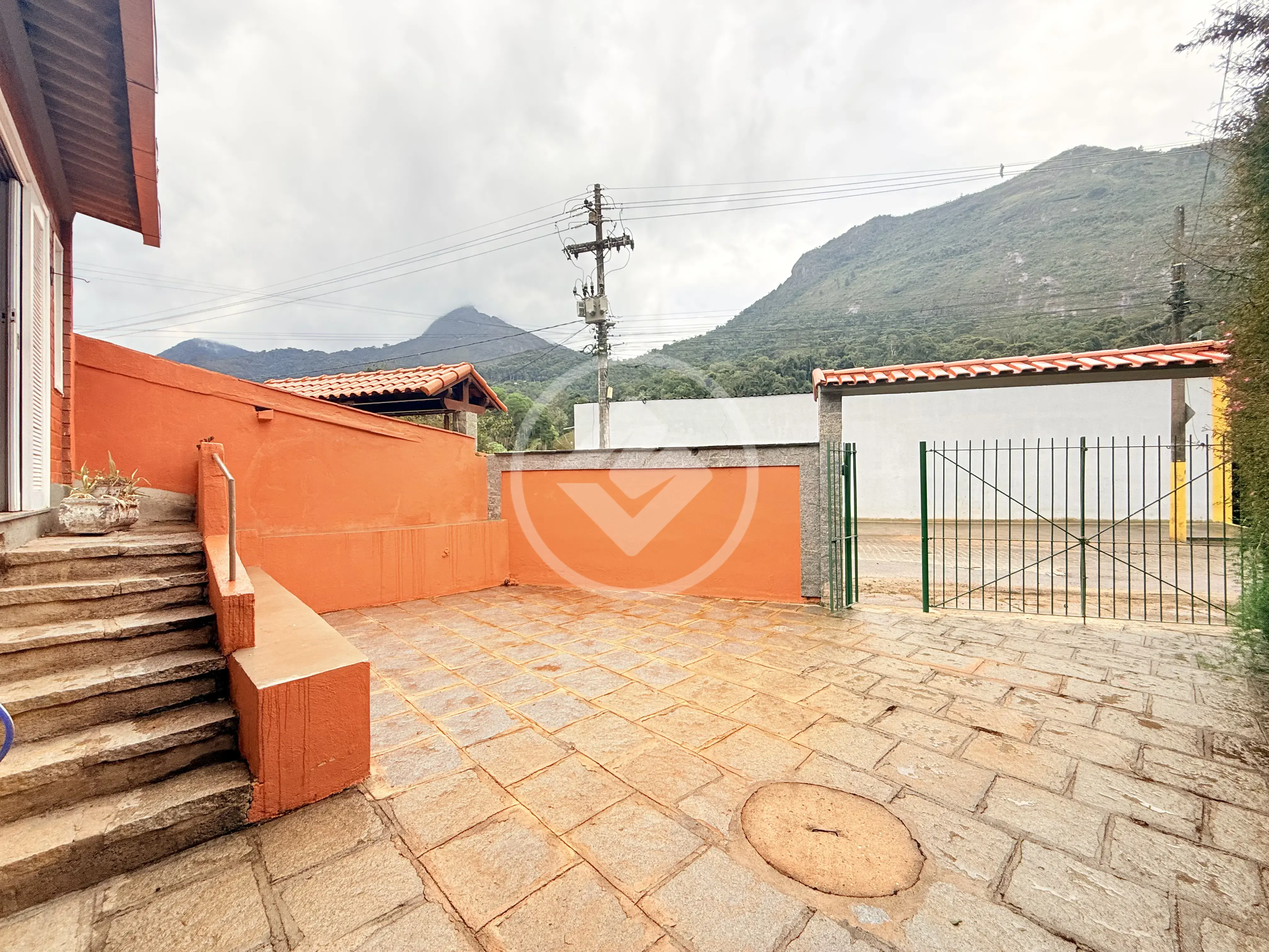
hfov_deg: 102.1
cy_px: 476
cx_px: 634
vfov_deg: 85.7
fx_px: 513
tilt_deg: +0.5
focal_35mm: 14
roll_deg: +0.7
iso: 64
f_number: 2.2
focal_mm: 2.22
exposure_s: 1/111
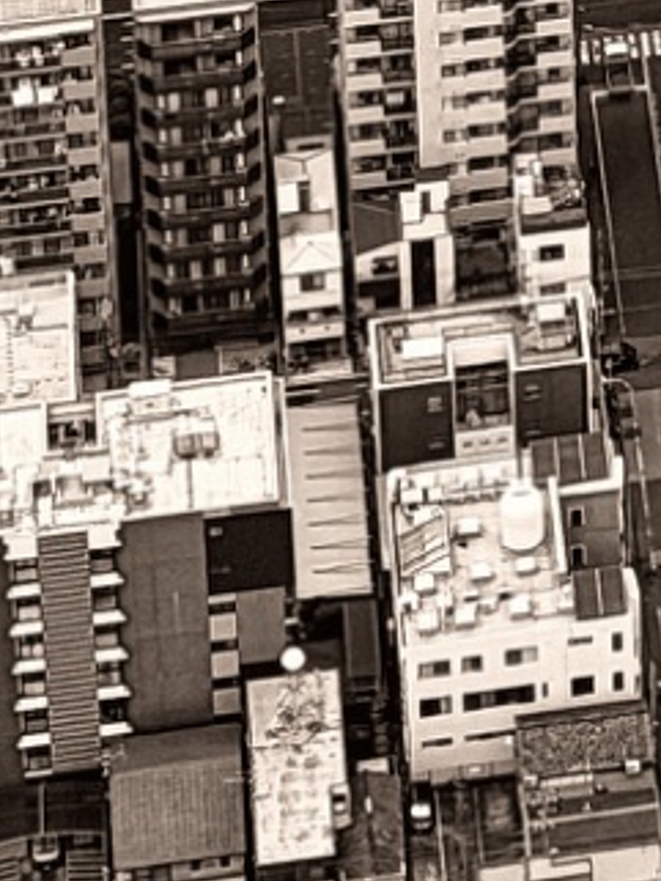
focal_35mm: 306
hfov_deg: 4.6
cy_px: -1556
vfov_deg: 6.1
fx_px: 7786
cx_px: 1999
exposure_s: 1/3378
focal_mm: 6.76
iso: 64
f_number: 1.78
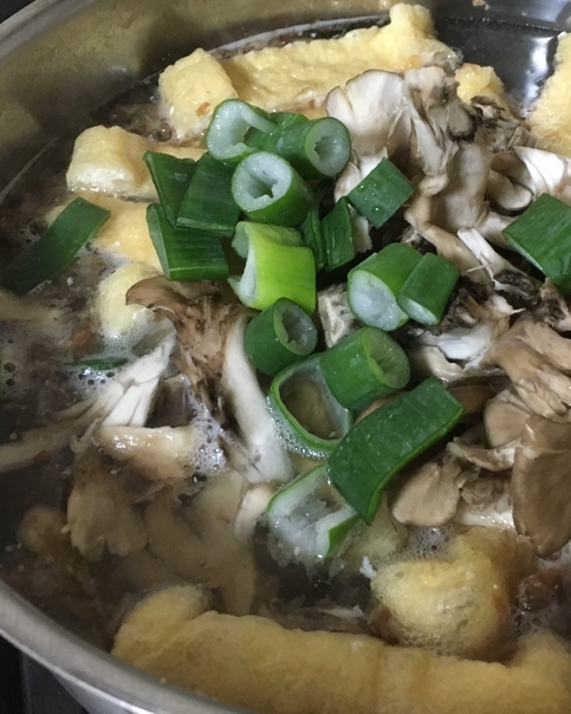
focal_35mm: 48
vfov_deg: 38.7
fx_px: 1014
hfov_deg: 31.2
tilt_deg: -49.6
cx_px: 376
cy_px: 301
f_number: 2.2
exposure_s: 1/20
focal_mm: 4.15
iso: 200
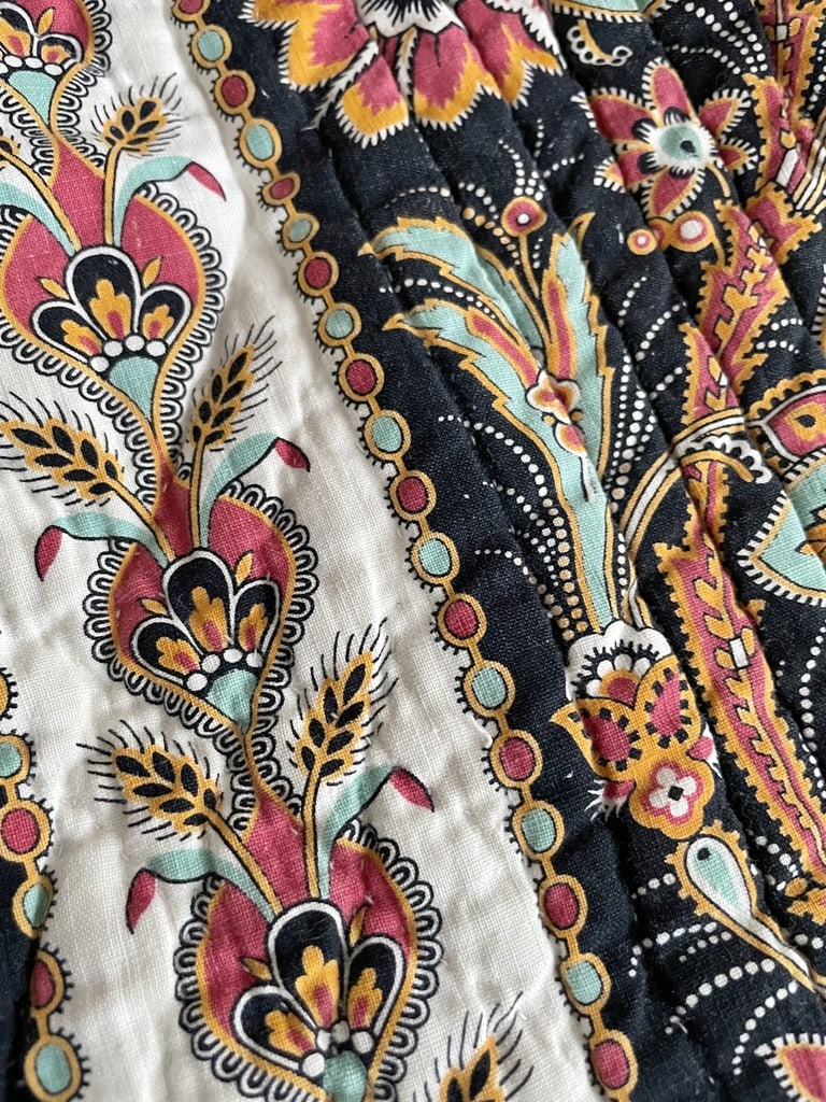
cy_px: 551
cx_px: 413
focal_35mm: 26
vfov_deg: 67.3
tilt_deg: -73.0
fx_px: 827
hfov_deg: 53.1
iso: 500
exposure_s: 1/56
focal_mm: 4.2
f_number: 1.6
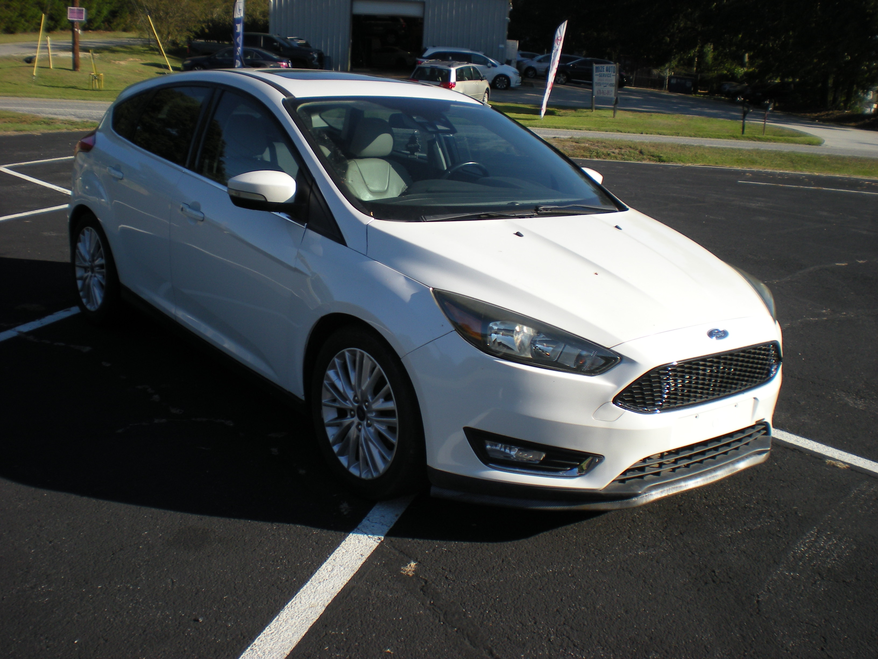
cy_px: 330
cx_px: 439
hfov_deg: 49.0
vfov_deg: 37.7
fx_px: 964
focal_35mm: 38
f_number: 4.6
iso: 64
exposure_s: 1/379
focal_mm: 6.3
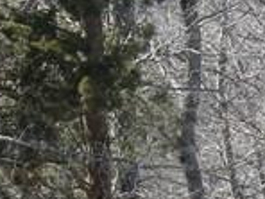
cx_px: -113
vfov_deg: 2.2
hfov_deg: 3.0
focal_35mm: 669
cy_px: 484
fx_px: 5121
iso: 100
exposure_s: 1/160
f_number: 4.9
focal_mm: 17.3
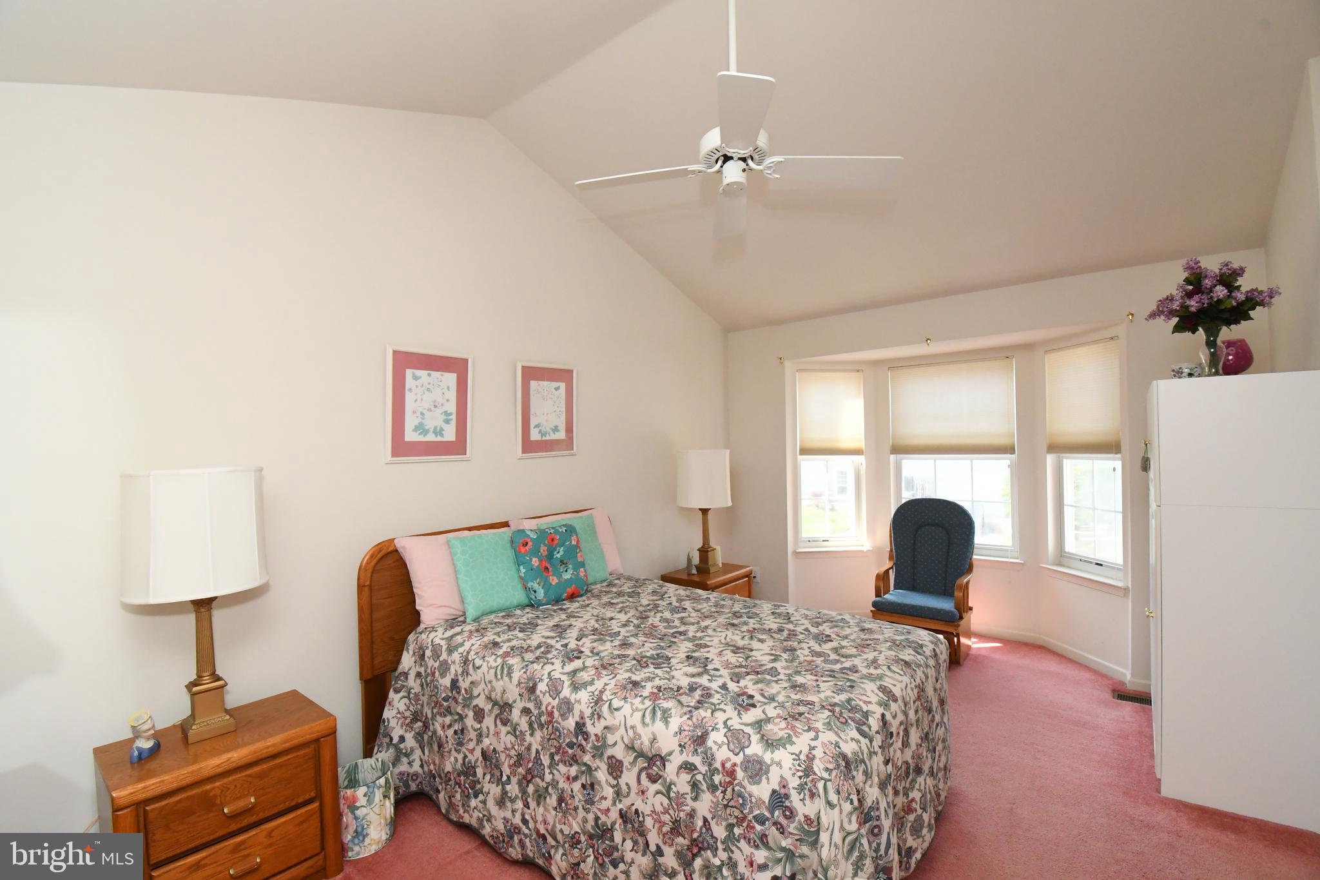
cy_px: 440
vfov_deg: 77.3
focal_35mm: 15
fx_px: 550
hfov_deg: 100.4
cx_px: 660
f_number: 10
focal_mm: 10
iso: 3200
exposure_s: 1/250
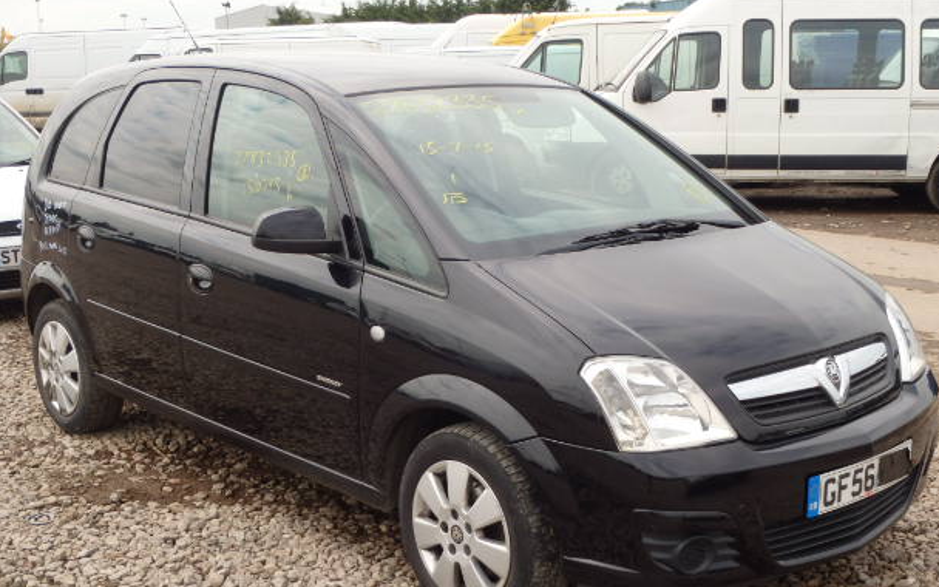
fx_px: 1228
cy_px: 352
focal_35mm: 48
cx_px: 468
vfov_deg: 26.8
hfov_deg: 41.8
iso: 125
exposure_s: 1/500
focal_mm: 7.7
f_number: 4.8
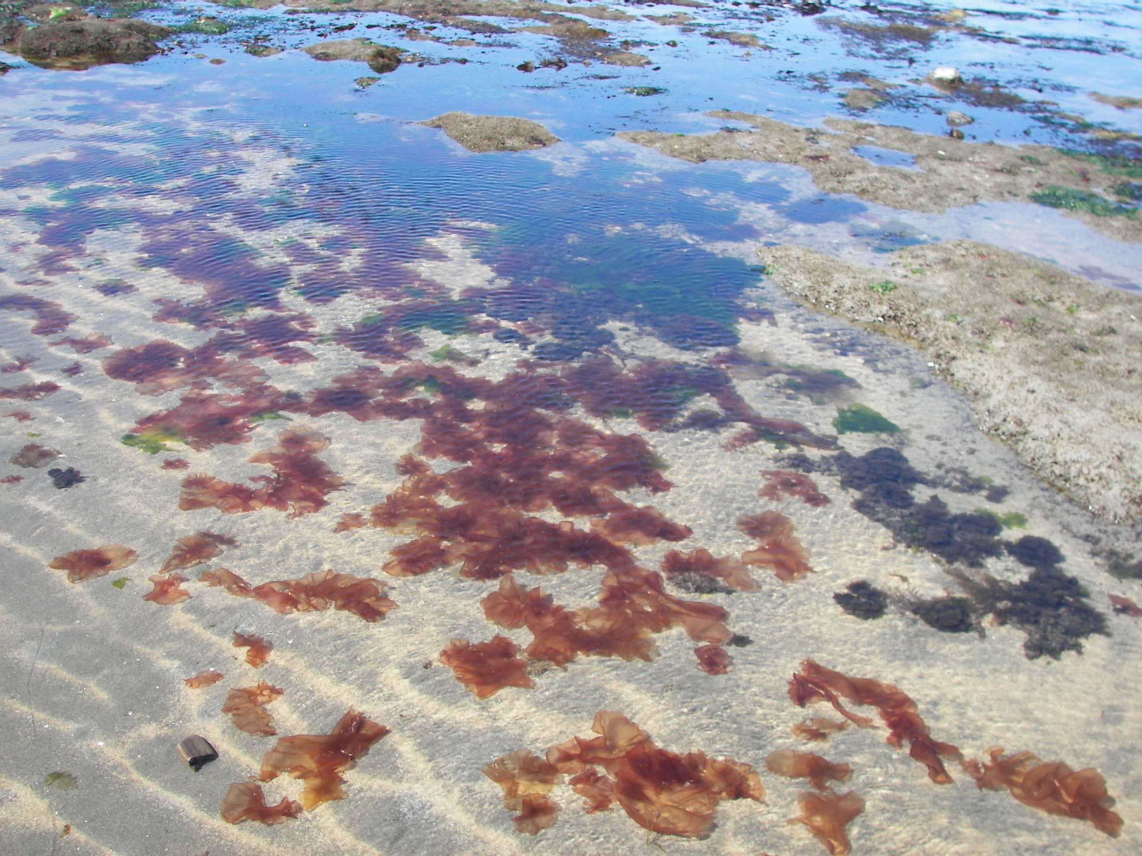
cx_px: 571
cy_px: 428
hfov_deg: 51.4
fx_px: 1188
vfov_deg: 39.7
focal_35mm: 36
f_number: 2.8
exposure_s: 1/320
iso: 50
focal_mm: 6
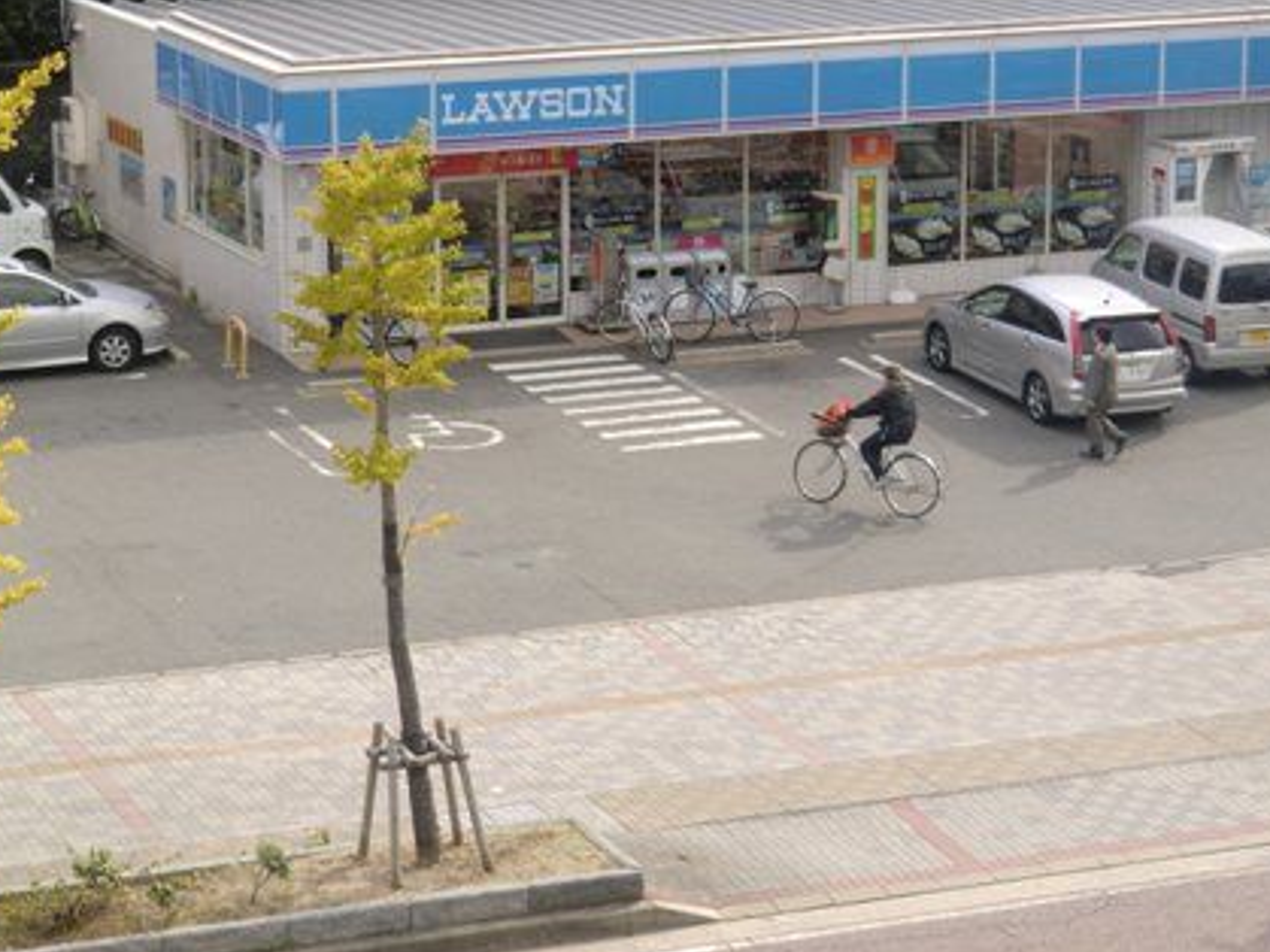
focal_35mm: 102
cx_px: 808
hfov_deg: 19.2
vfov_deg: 14.5
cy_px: 388
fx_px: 3741
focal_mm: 13.6
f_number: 4.6
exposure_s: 1/125
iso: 64
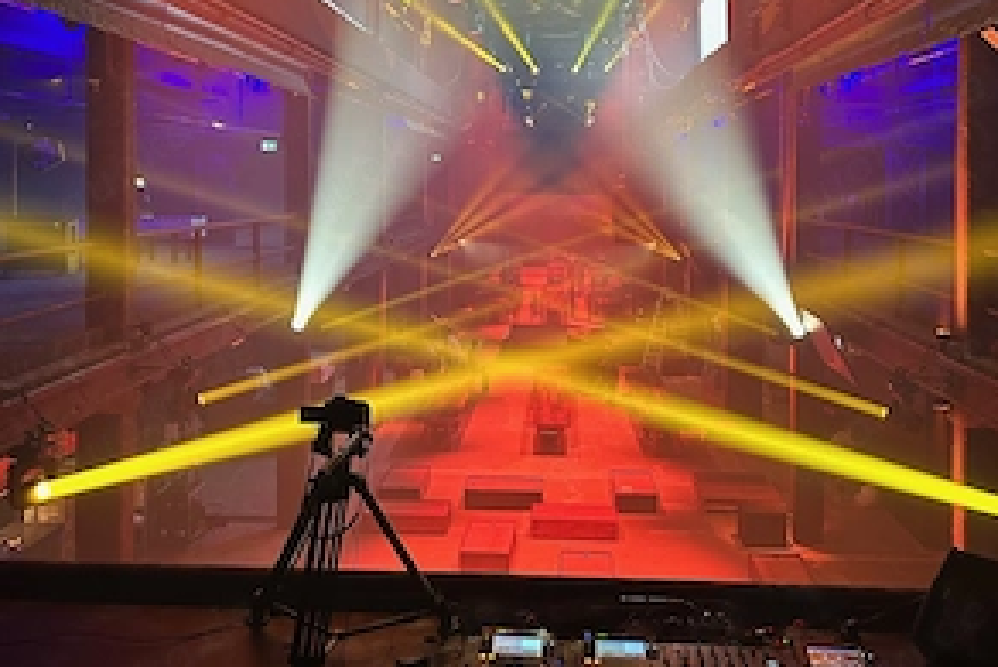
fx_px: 1026
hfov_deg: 51.9
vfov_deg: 35.4
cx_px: 509
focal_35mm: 37
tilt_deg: -0.5
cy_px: 195
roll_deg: +0.1
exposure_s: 1/60
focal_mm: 5.7
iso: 250
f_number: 1.5
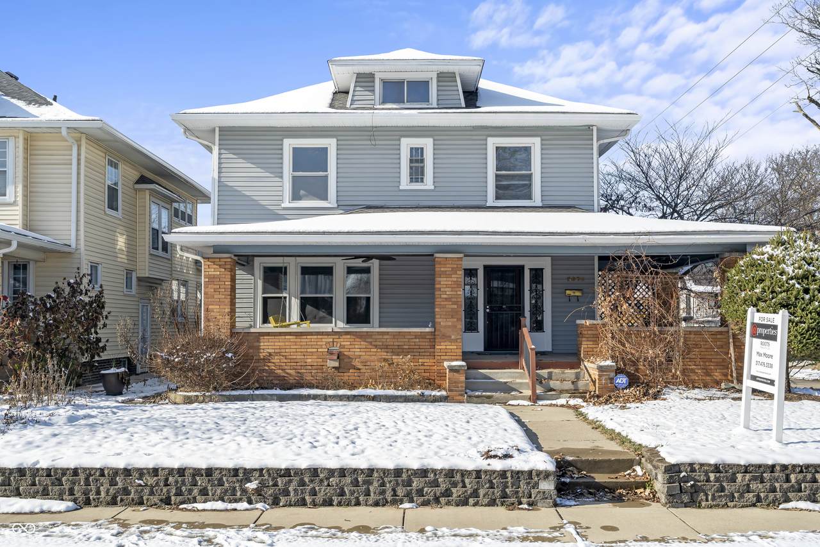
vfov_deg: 37.8
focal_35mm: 35
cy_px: 274
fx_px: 797
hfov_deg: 54.4
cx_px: 410
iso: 100
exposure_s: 1/50
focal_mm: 35
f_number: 10
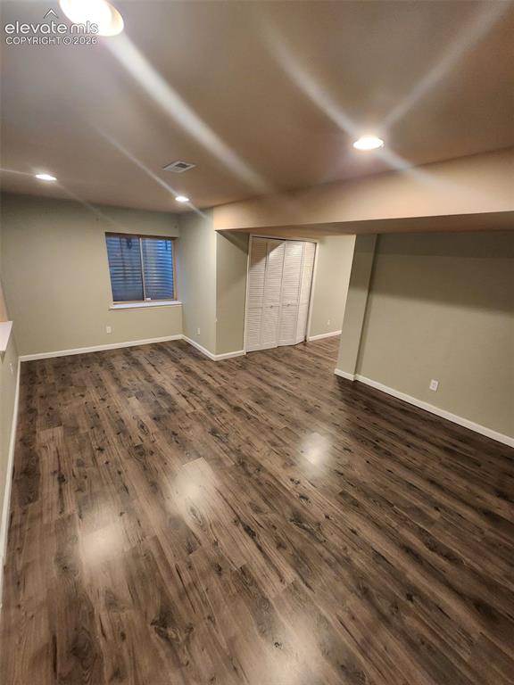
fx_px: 257
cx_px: 257
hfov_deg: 89.9
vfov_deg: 106.2
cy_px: 342
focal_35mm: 13
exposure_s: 1/30
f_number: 2.2
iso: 500
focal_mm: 2.2
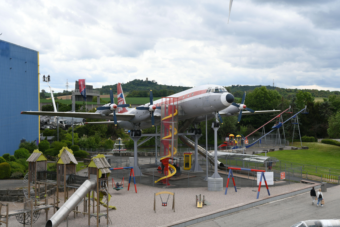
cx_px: 170
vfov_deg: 26.0
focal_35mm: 52
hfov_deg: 38.2
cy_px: 114
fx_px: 491
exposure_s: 1/400
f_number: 8
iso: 200
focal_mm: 52
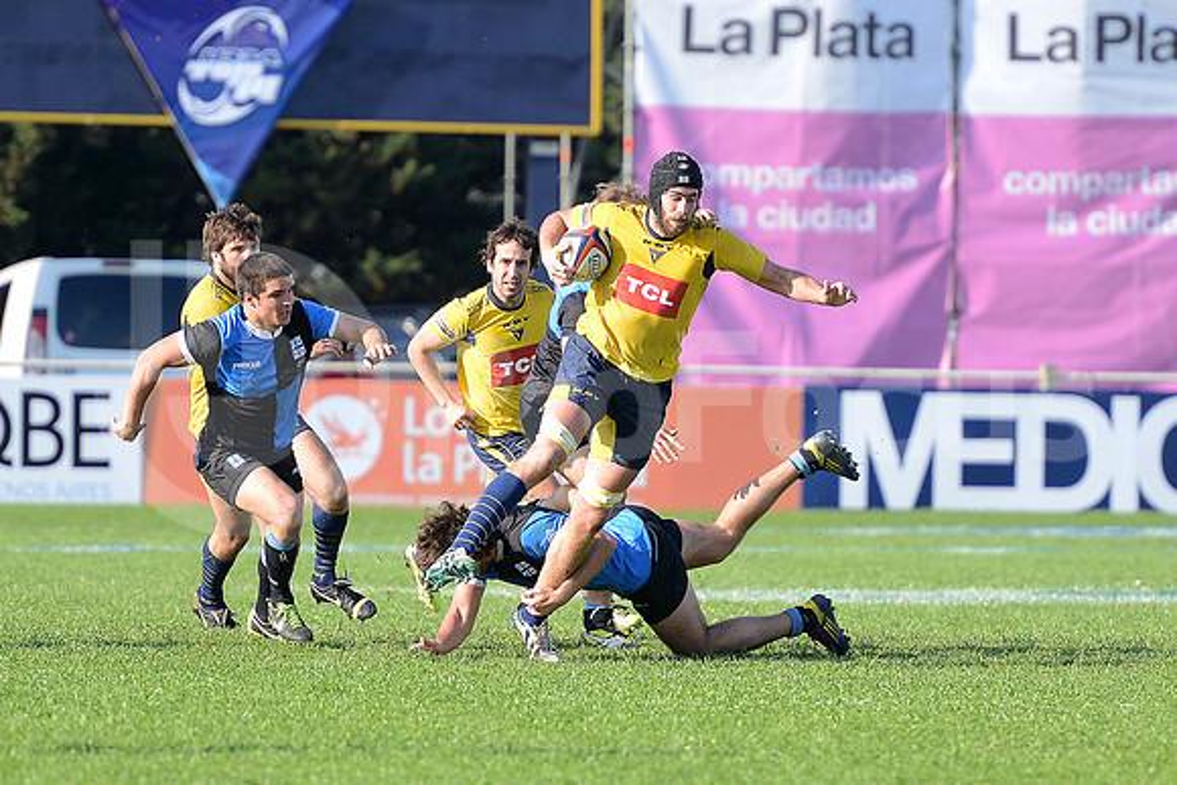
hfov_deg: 7.6
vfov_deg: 5.1
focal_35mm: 270
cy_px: 392
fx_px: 8829
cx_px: 588
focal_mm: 270
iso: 500
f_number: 4
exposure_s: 1/1250
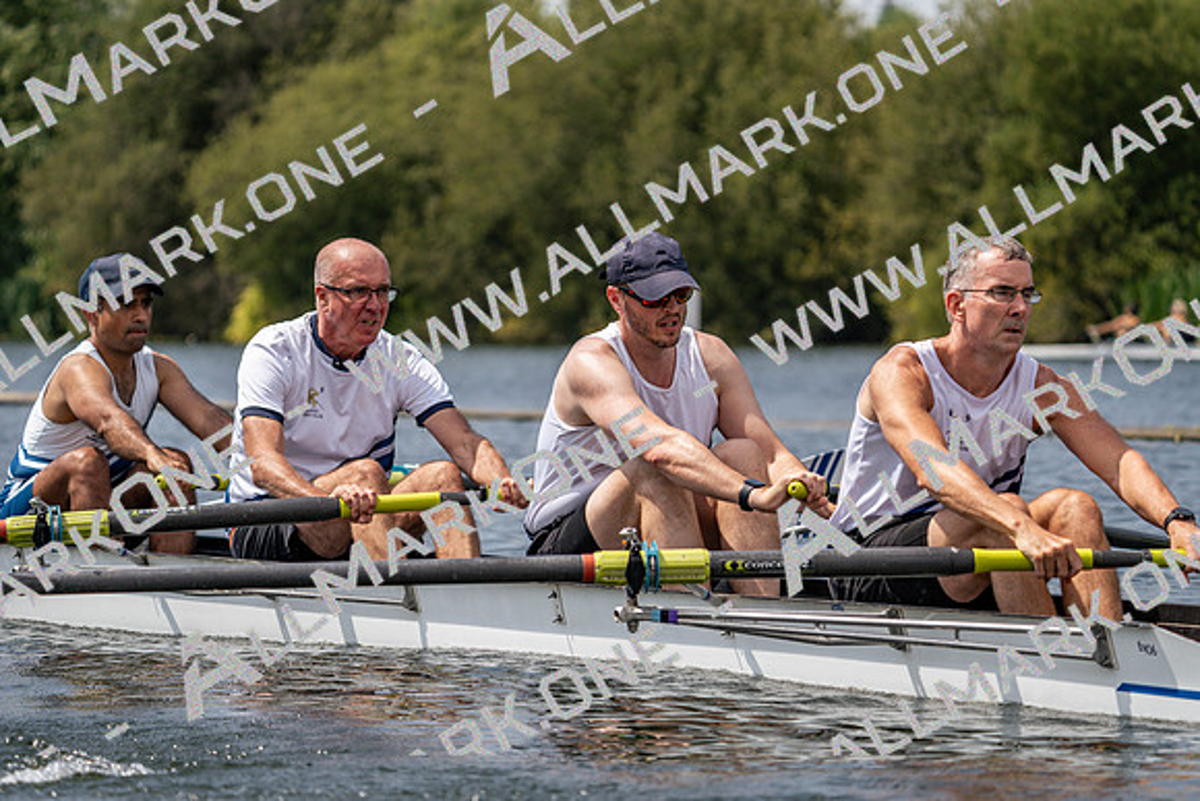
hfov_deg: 10.3
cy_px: 400
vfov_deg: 6.9
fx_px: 6668
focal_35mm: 200
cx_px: 600
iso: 200
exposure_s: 1/1600
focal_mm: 200
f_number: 5.6
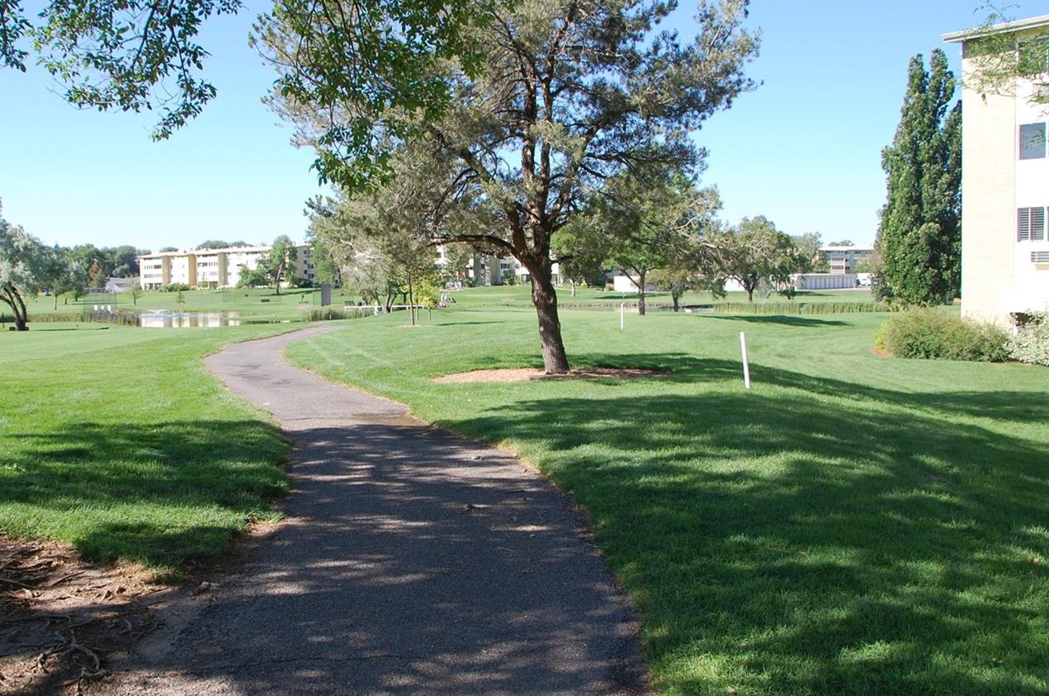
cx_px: 411
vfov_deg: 38.8
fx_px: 989
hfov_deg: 55.4
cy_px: 354
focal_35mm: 34
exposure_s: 1/200
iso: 200
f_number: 7.1
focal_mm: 18
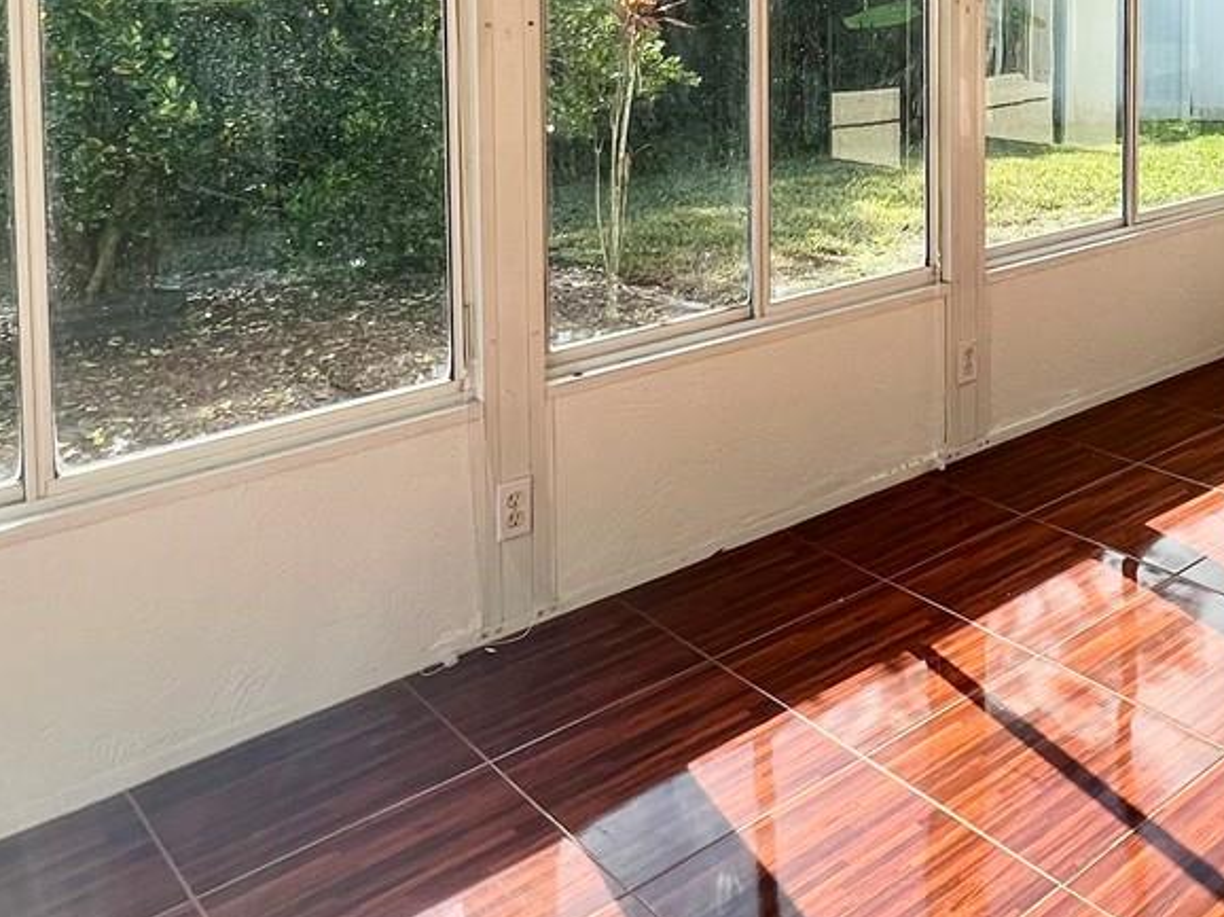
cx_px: 1010
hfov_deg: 48.0
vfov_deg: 35.8
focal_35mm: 36
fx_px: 1272
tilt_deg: -2.8
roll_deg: -0.1
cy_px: 0
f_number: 1.8
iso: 32
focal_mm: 1.57
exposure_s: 1/430
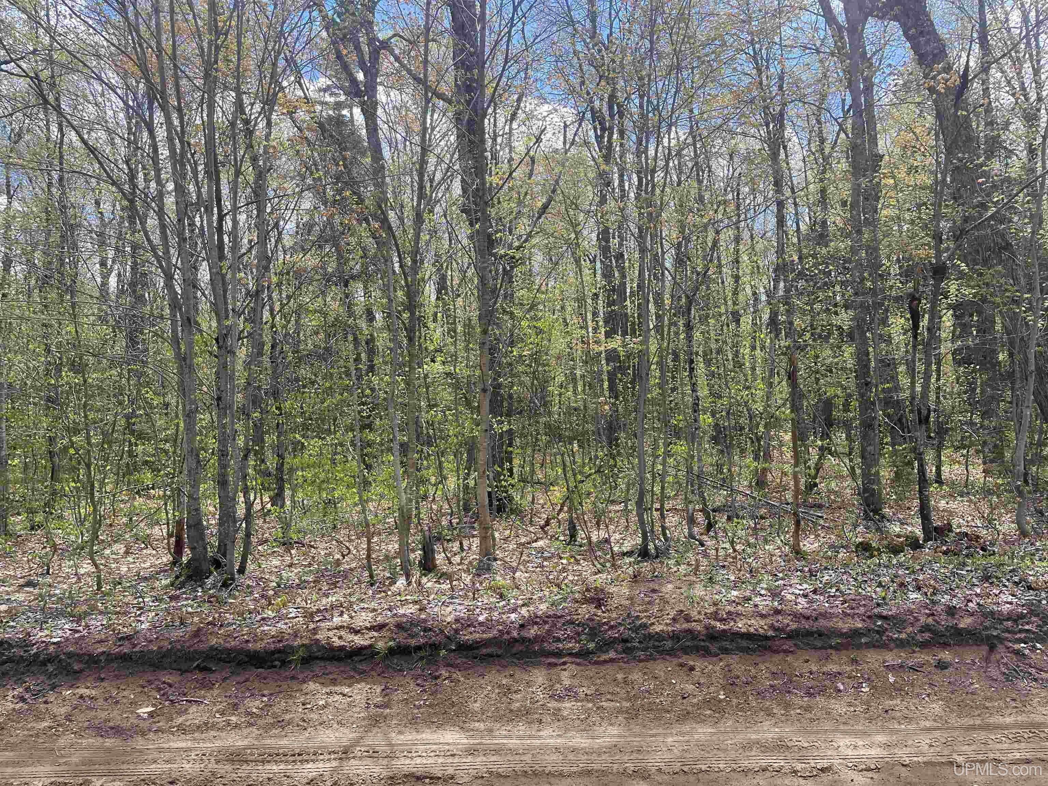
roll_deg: +2.1
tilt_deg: +2.1
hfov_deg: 67.3
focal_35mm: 26
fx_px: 787
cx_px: 524
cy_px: 393
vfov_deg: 53.1
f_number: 1.6
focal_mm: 5.1
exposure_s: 1/810
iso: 50
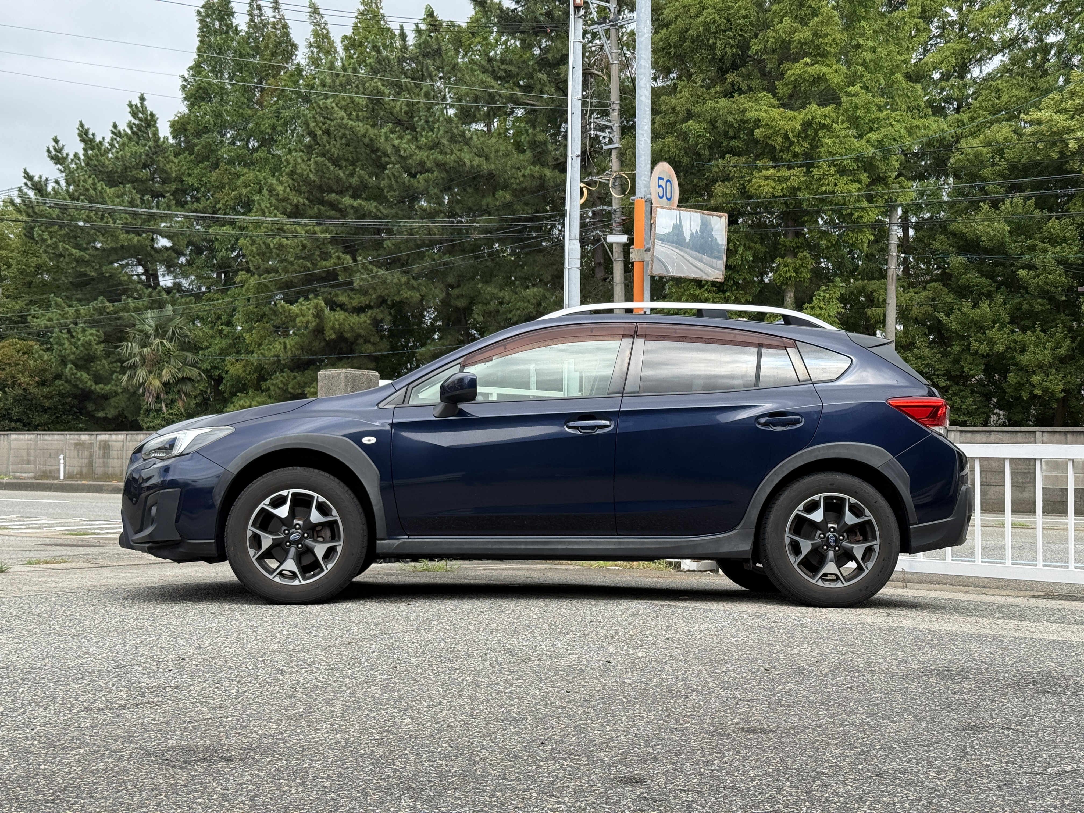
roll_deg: -0.9
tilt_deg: +1.6
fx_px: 1503
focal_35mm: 48
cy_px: 406
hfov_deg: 39.7
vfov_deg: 30.3
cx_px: 542
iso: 80
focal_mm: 6.76
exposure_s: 1/2088
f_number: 1.78
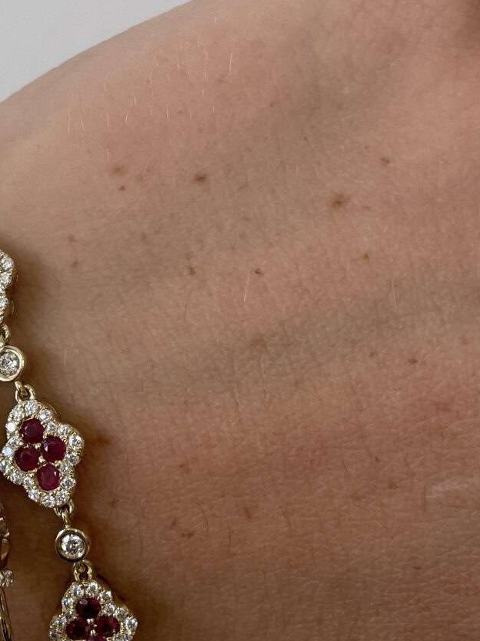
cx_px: 67
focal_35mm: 80
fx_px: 1479
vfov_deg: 24.1
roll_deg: +2.2
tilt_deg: -31.1
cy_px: 139
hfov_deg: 18.2
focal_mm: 4.2
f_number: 1.6
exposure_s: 1/120
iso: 50
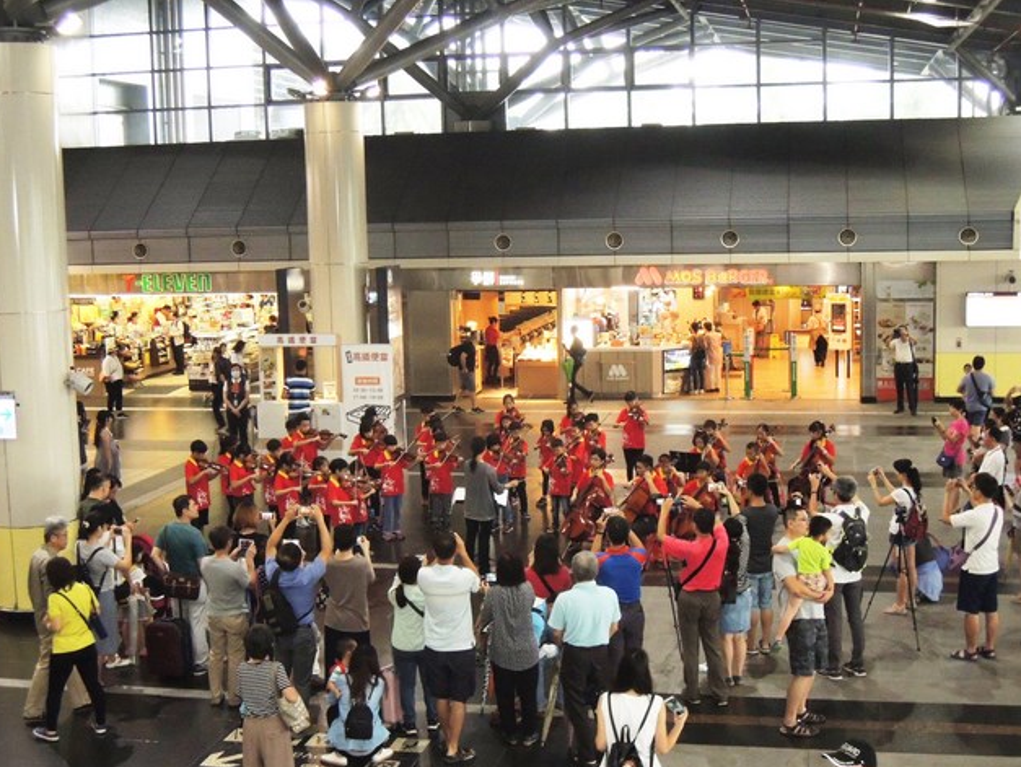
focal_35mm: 51
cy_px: 389
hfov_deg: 37.5
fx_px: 1505
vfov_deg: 28.6
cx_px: 502
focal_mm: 9
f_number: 3.7
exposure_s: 1/60
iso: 800
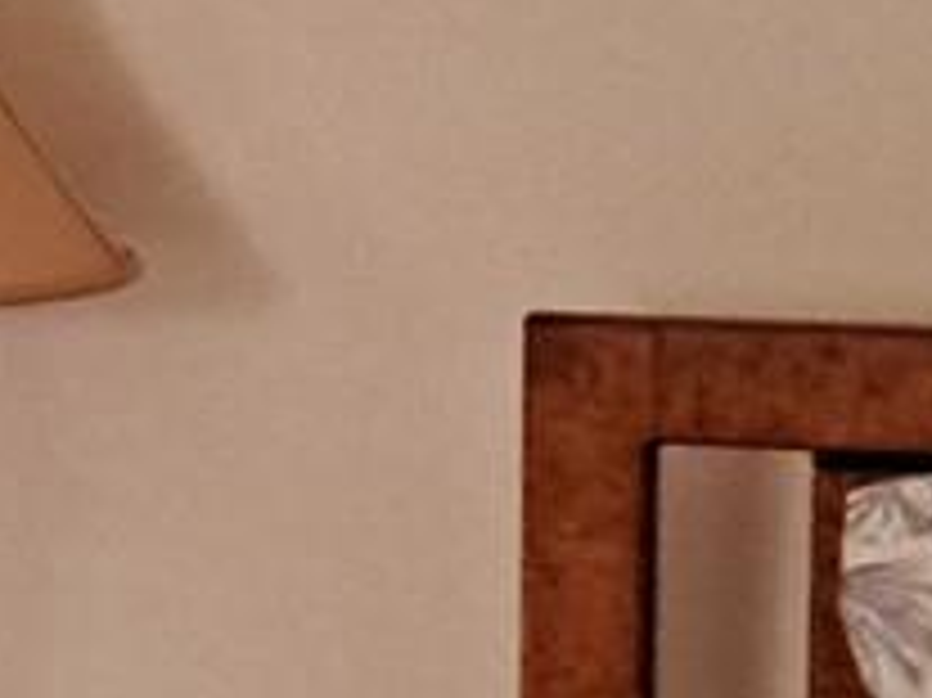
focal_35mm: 193
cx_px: -1315
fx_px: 5193
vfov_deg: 7.7
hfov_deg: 9.2
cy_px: 306
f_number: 2
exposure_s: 1/24
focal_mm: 4.6
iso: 320
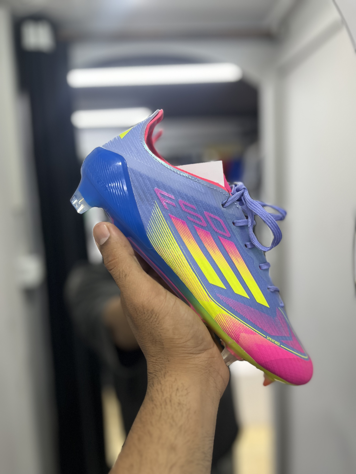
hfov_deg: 53.1
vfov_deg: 67.3
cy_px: 237
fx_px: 357
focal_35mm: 26
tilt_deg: -8.6
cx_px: 178
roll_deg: +2.8
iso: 100
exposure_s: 1/100
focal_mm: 5.1
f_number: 1.6
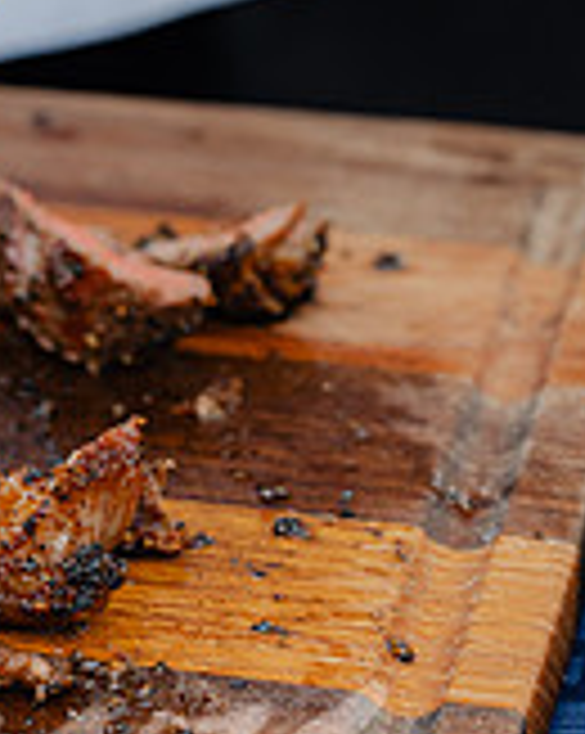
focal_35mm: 227
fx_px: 4922
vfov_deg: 8.5
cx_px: -634
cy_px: 241
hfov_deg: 6.6
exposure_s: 1/250
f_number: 5.6
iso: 640
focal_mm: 68
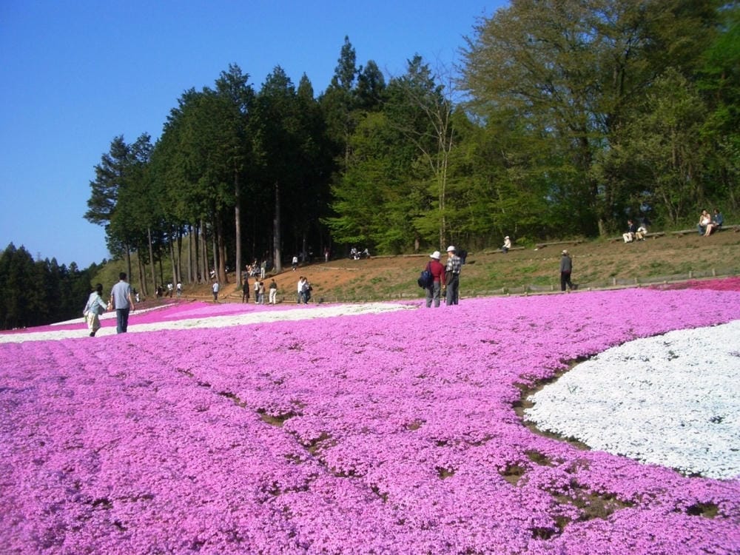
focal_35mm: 35
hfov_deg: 52.6
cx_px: 370
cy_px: 278
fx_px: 748
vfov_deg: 40.7
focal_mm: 5.8
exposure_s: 1/800
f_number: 4.3
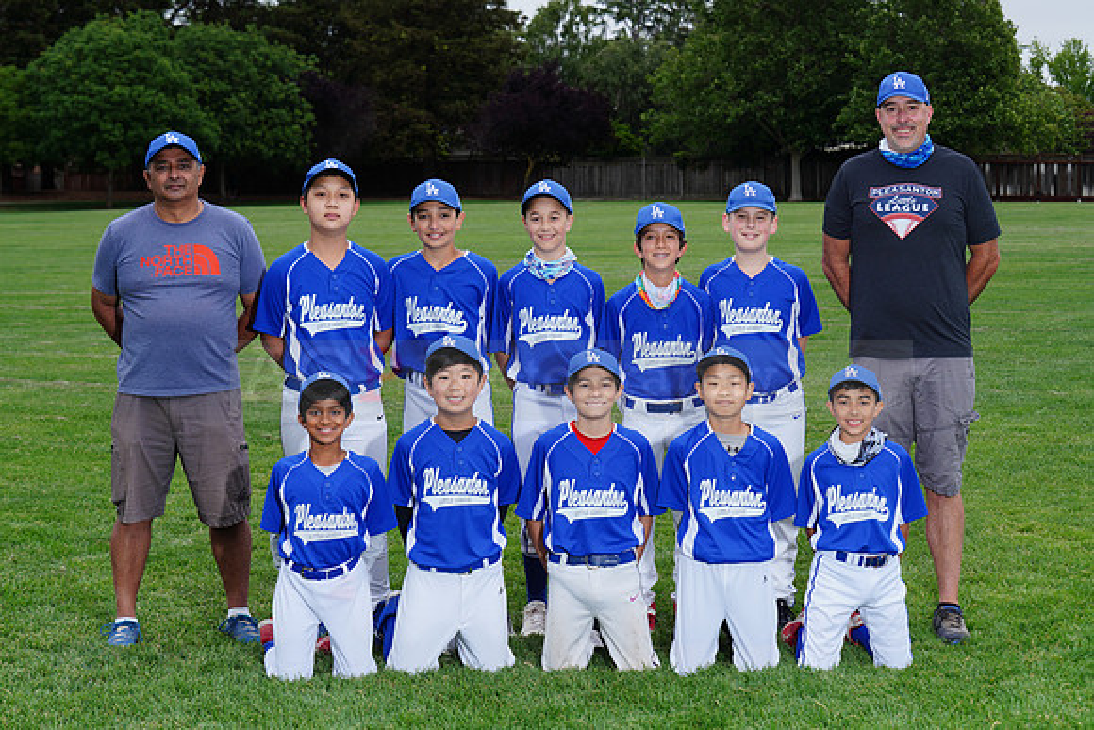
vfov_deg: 19.2
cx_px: 547
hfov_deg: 28.4
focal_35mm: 71
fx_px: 2158
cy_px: 365
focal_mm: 71
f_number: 9
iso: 200
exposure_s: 1/200
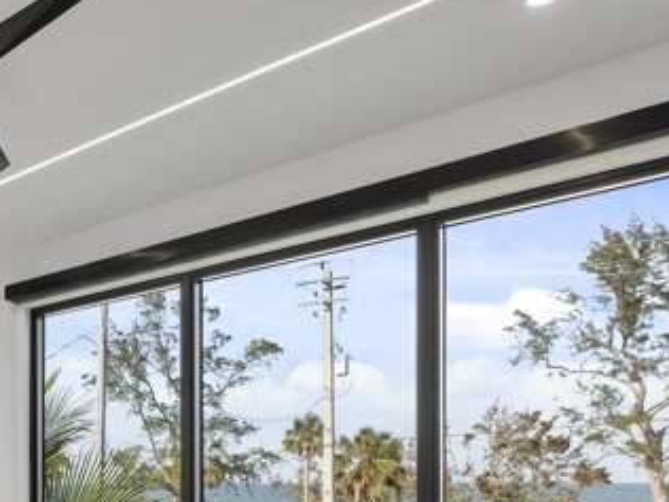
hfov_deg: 43.7
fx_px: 676
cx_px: -23
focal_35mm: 35
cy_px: 462
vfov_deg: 37.7
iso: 640
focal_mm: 10
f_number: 7.1
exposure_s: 1/30
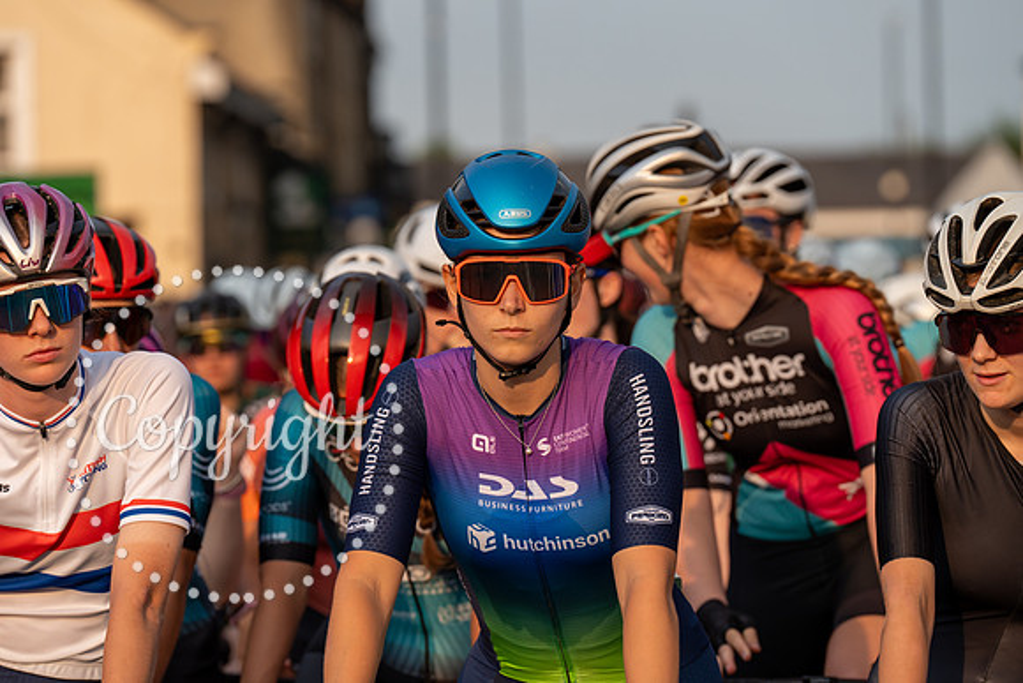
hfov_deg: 10.9
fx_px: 5343
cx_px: 512
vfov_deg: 7.3
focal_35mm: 188
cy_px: 342
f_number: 5
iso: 500
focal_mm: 188
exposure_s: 1/1250
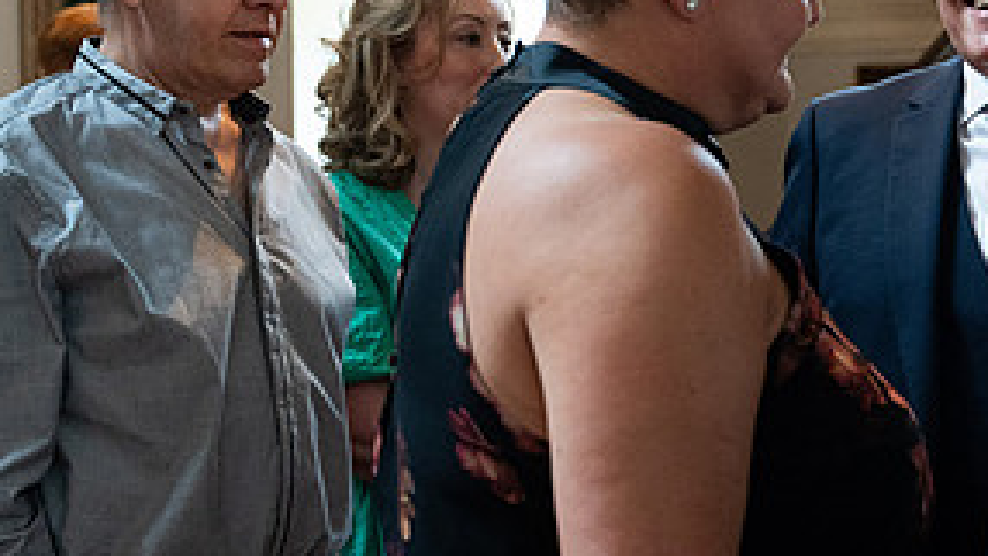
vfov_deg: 17.2
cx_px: 974
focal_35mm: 70
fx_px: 1834
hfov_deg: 28.4
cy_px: 264
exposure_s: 1/200
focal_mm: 33
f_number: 3.5
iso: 5000
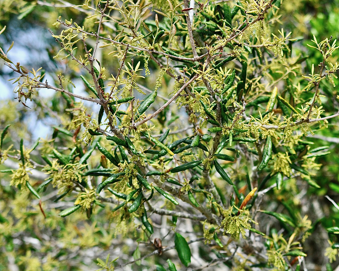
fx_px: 1304
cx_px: 218
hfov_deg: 14.8
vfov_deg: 11.9
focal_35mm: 130
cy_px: 124
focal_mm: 70
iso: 100
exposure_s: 1/500
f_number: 5.6
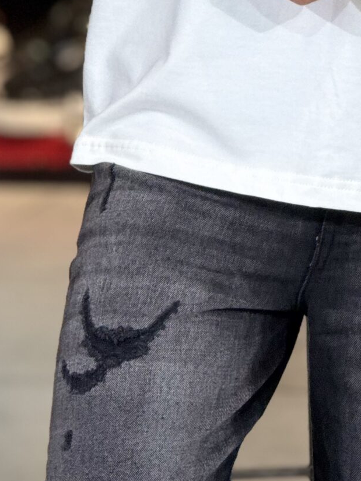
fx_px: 5175
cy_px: -256
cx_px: 370
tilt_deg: -5.5
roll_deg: +0.9
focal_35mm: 372
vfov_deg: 5.3
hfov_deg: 4.0
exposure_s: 1/100
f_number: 2.8
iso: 80
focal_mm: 15.66
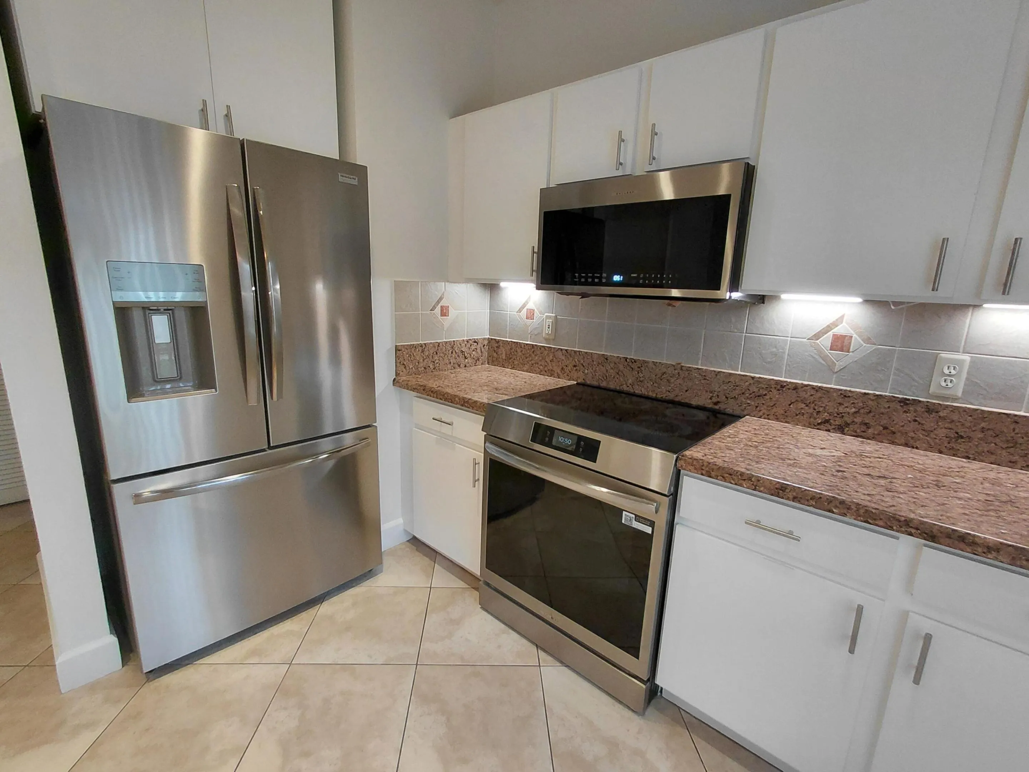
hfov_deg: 94.5
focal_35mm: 16
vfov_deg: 78.1
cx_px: 514
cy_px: 386
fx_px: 476
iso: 100
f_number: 2.2
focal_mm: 1.64
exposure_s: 1/60
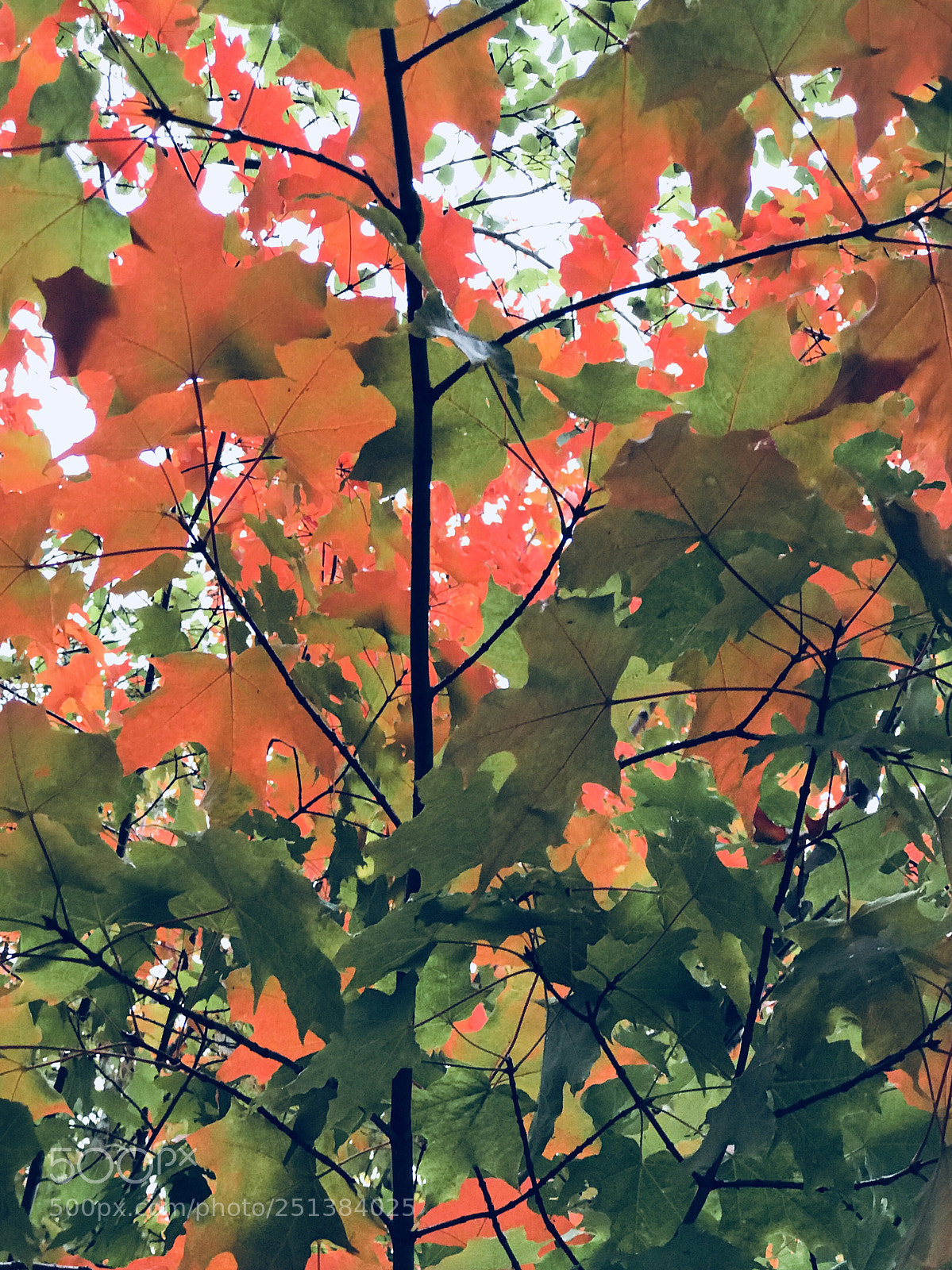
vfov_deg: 33.8
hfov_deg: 25.6
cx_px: 476
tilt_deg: +77.5
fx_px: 2091
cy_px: 635
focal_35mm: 57
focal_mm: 6.6
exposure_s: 1/60
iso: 64
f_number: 2.8
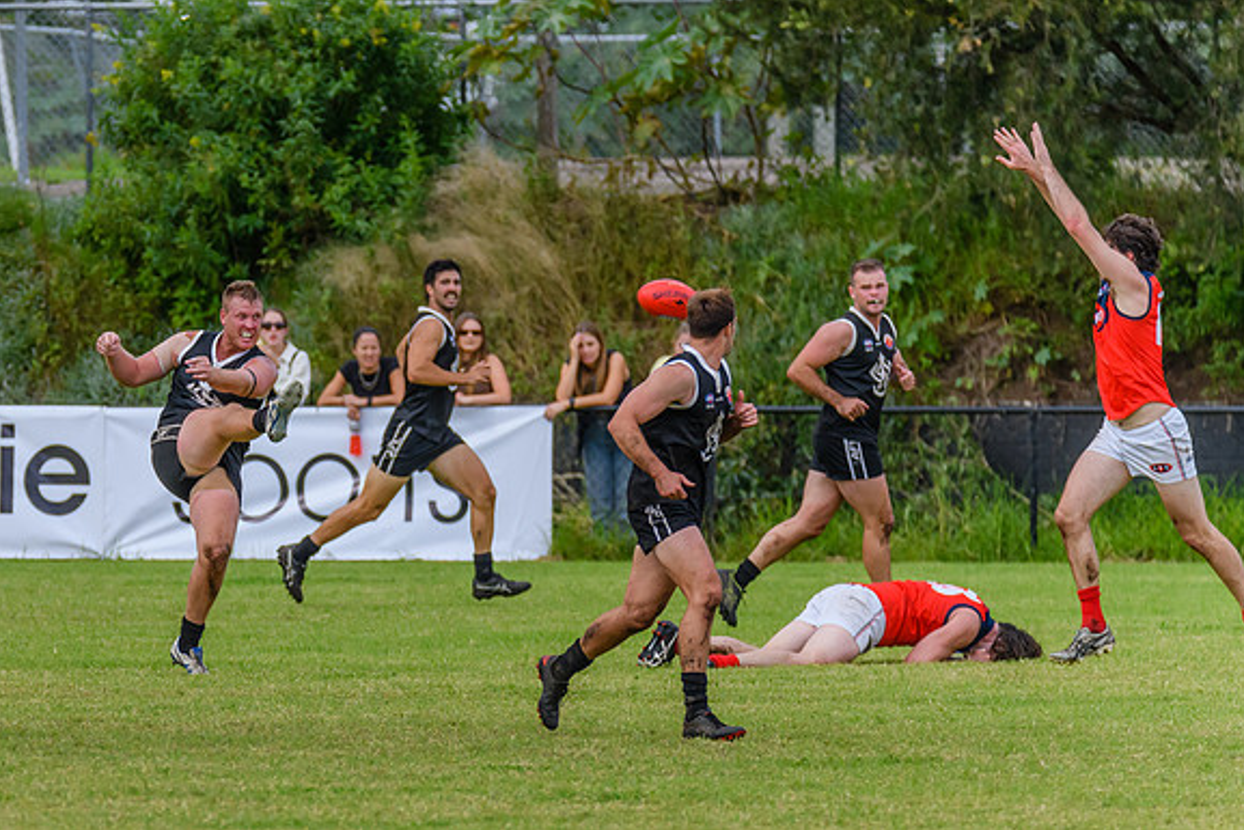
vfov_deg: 2.2
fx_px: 21947
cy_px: 481
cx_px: 152
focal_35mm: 635
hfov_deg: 3.2
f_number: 6
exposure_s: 1/2000
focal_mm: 360
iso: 900
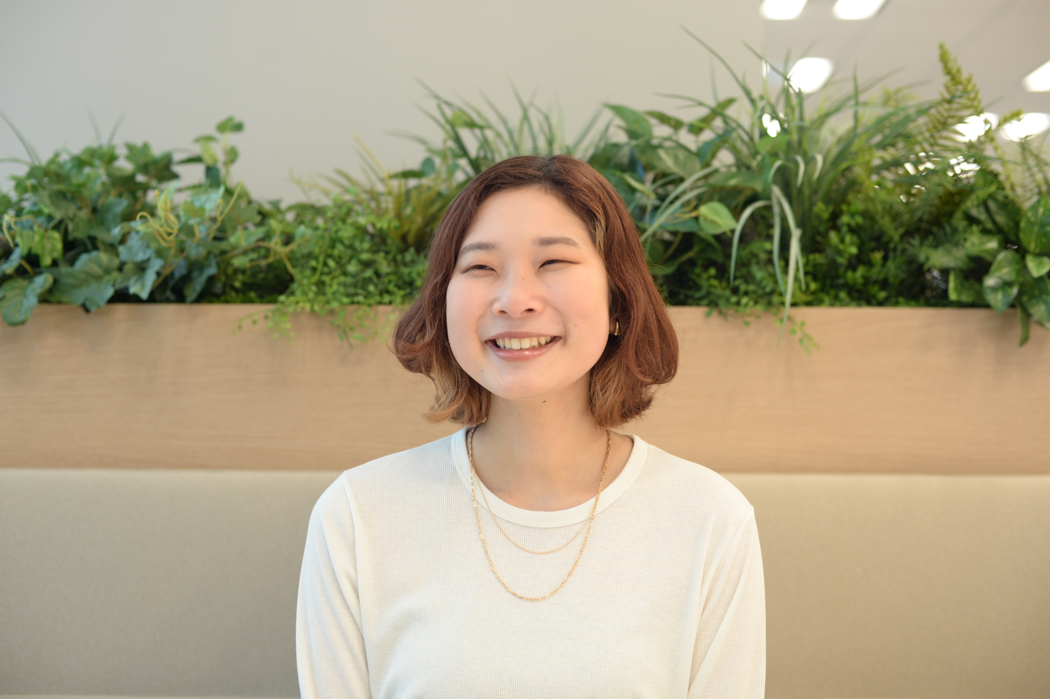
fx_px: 1457
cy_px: 350
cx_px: 525
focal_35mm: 50
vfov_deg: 27.0
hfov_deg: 39.6
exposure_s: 1/250
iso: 1600
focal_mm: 50
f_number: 3.2
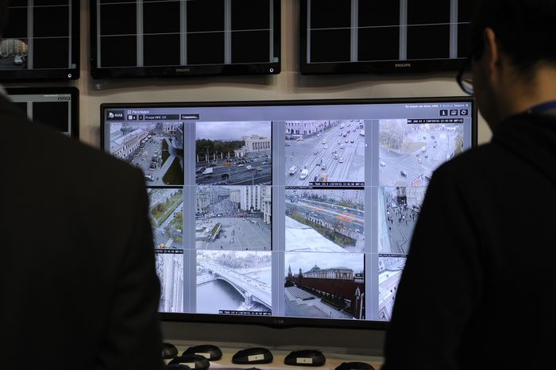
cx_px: 278
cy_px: 185
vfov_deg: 23.4
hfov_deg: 34.5
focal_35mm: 58
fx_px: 895
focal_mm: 58
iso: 640
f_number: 3.2
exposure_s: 1/200
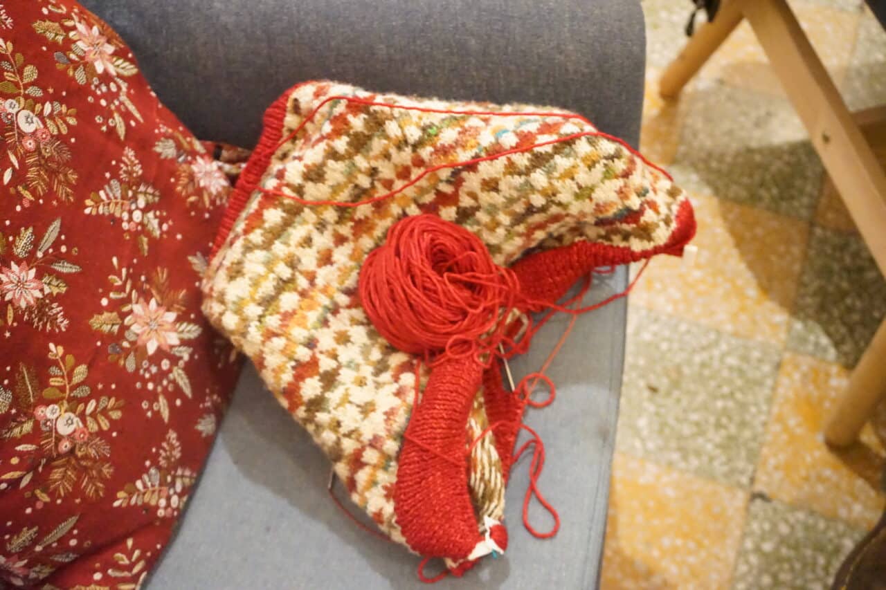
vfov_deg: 31.2
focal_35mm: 43
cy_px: 295
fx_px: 1058
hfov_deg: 45.4
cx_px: 443
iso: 25600
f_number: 4.5
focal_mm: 43
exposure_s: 1/160
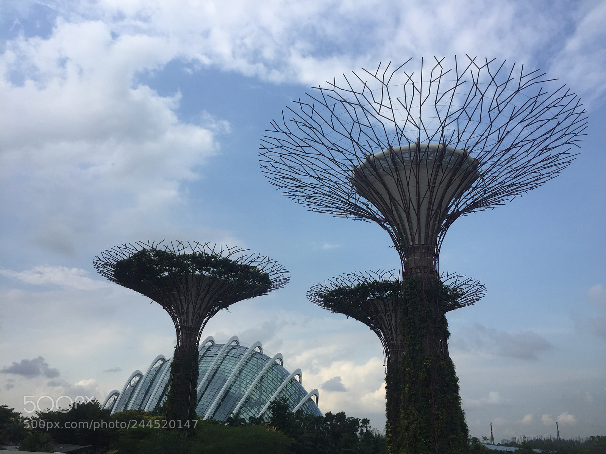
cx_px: 303
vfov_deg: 48.2
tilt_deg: +21.7
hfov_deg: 61.7
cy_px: 227
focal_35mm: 29
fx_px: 508
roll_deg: -2.7
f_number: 2.2
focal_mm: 4.15
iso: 32
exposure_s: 1/1799
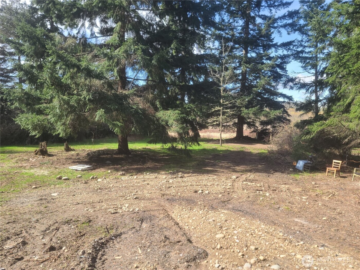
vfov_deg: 54.9
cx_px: 180
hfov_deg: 69.4
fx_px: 260
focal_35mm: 25
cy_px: 135
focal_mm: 7
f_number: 1.8
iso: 16
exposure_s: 1/296
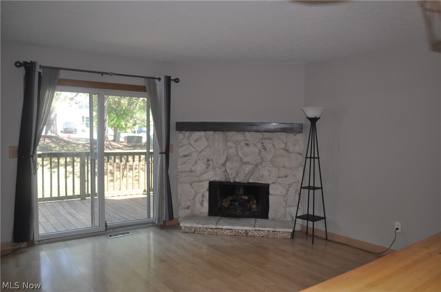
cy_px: 146
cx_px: 220
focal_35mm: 27
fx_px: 330
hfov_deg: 67.5
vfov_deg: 47.8
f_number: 3.5
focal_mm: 18
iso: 450
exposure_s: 1/125
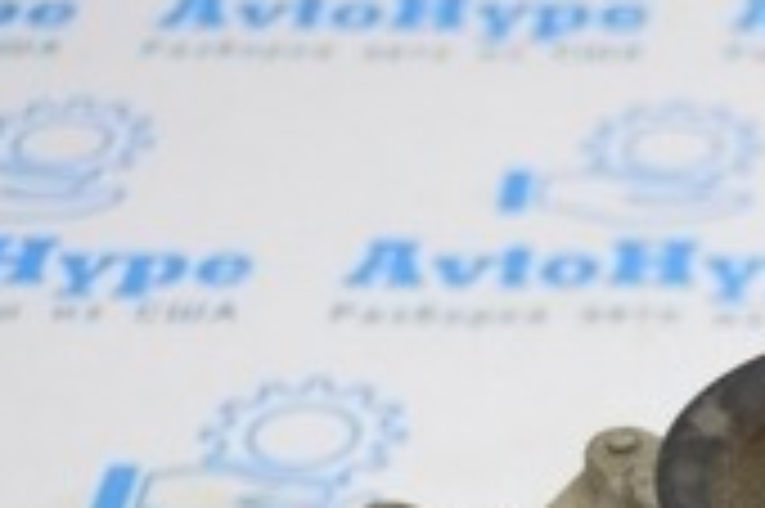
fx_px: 3121
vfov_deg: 9.0
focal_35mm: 147
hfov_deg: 13.6
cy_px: 883
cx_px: 927
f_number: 4
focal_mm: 26
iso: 400
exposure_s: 1/60
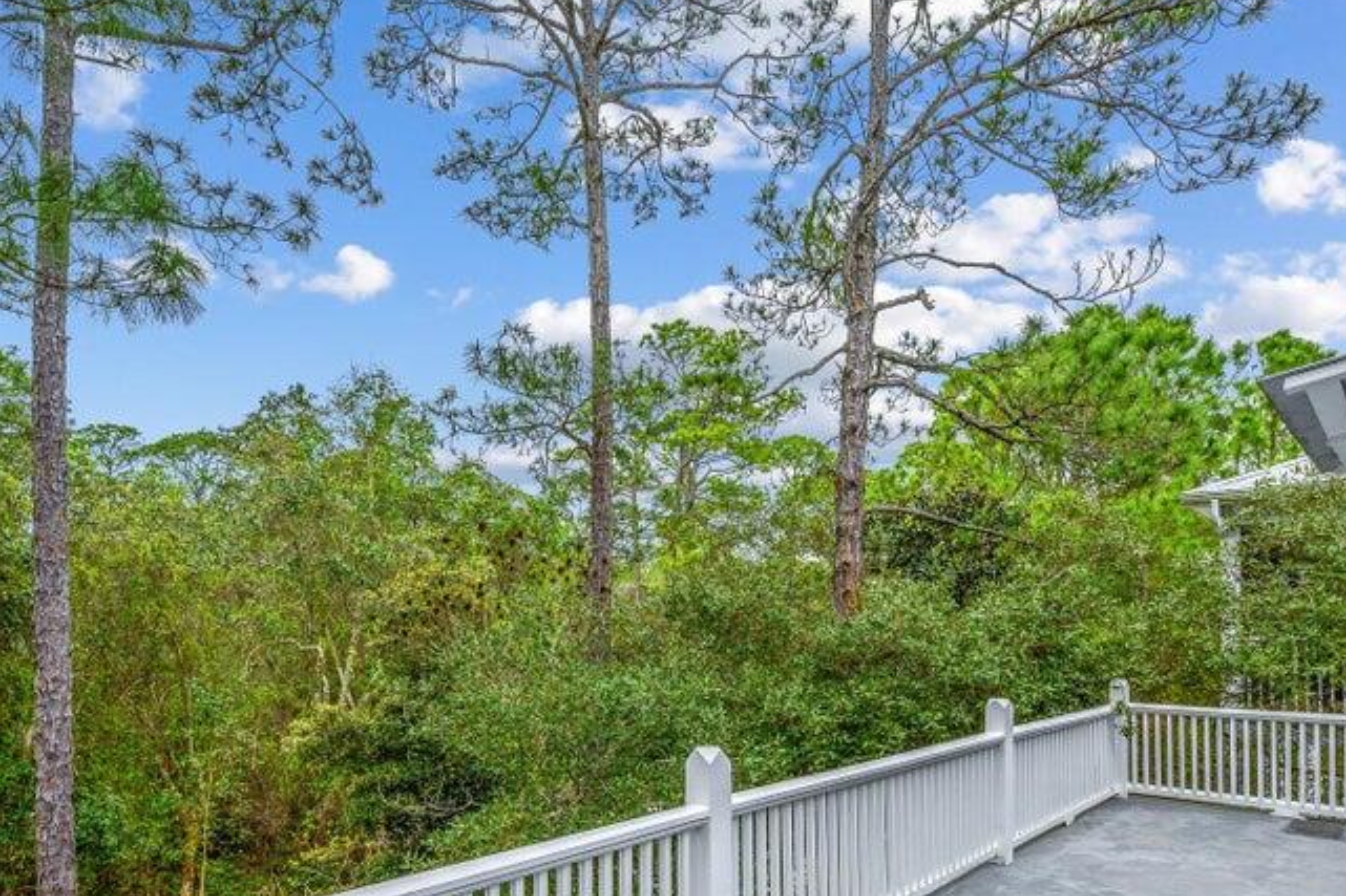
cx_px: 670
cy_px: 644
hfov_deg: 81.2
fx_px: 785
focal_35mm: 21
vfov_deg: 57.2
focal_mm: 14
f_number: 9
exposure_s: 1/160
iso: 100
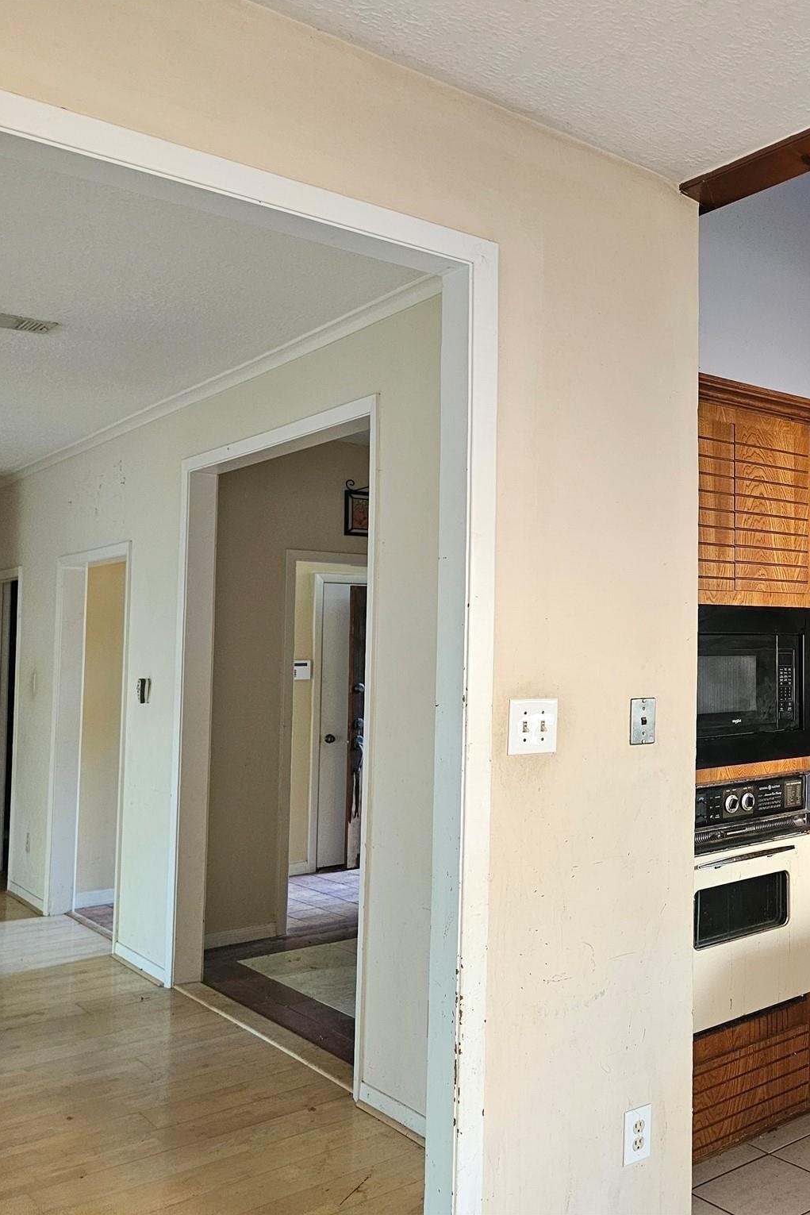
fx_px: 1080
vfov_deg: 58.7
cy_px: 606
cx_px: 798
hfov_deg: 37.1
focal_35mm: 32
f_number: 1.7
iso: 800
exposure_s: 1/120
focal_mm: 6.3
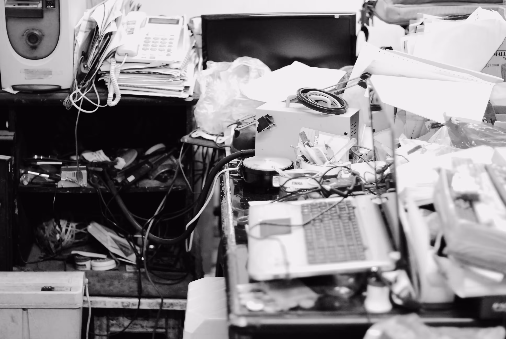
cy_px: 170
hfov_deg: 27.0
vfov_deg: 18.2
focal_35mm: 75
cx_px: 253
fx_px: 1055
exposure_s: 1/80
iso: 800
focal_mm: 50
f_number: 1.4
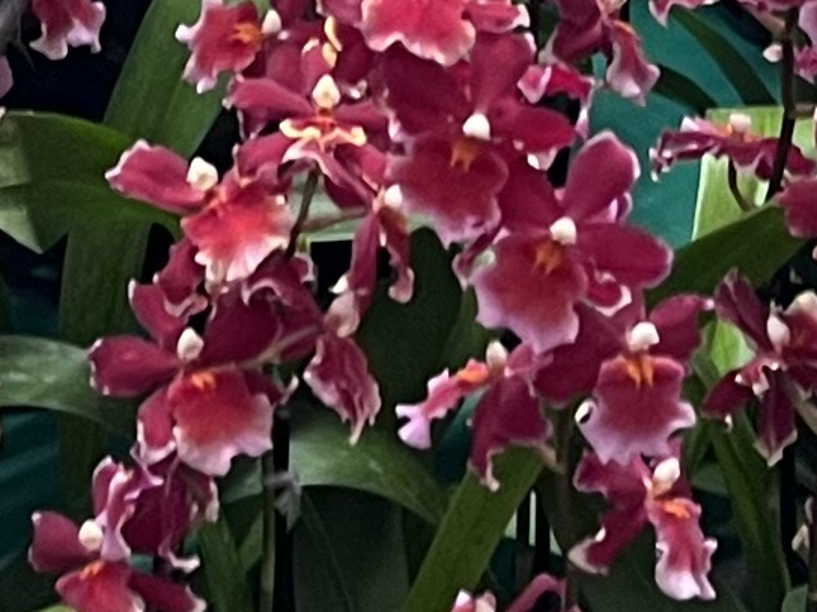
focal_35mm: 193
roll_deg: -0.4
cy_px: -669
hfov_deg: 10.0
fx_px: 4554
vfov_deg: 7.4
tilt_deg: -19.7
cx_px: -241
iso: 100
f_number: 1.6
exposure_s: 1/60
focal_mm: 5.1
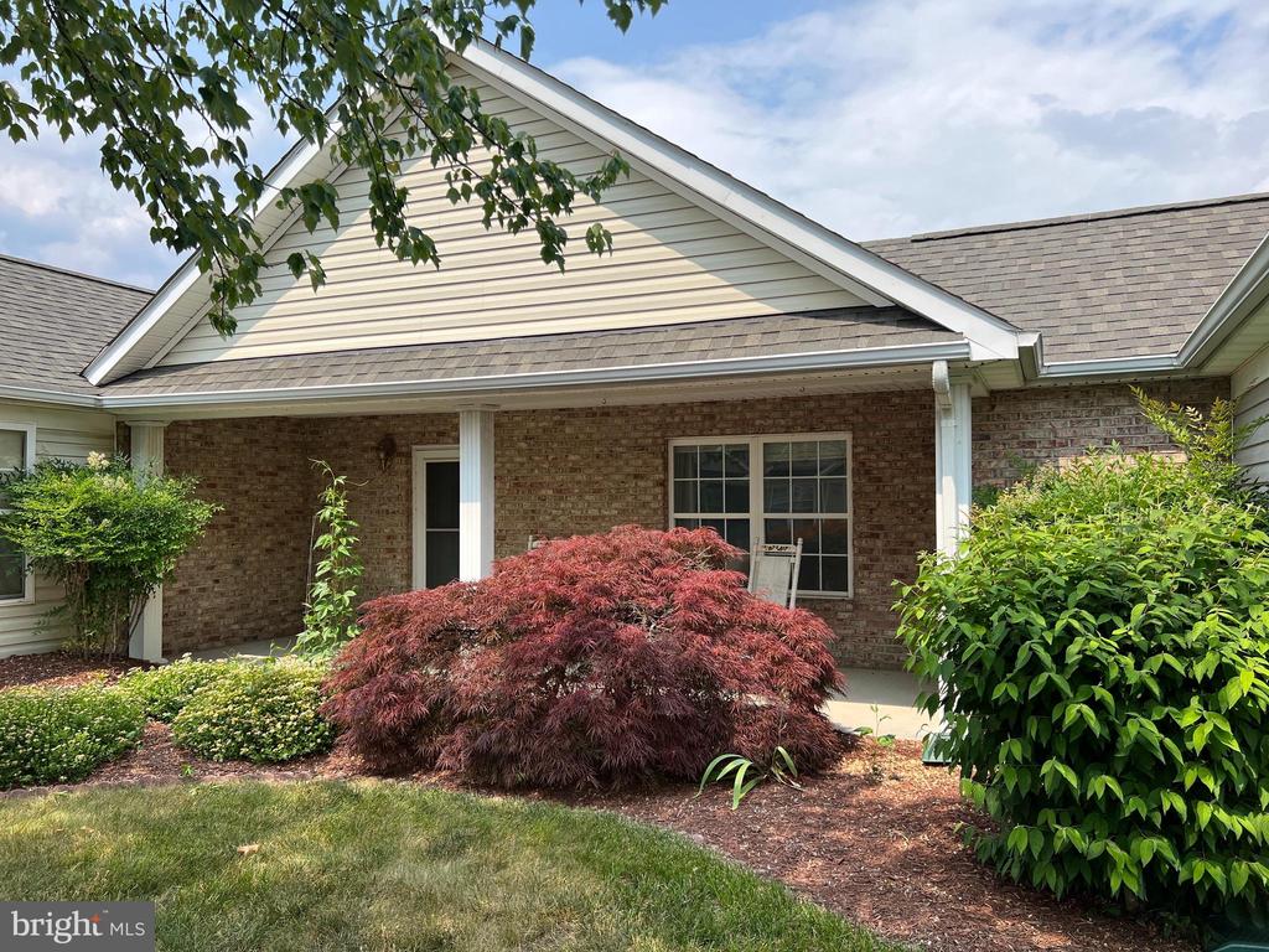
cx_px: 634
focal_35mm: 26
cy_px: 476
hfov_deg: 67.3
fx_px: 953
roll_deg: +0.6
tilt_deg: +1.6
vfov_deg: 53.1
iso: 50
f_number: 1.5
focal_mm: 5.7
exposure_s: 1/3257
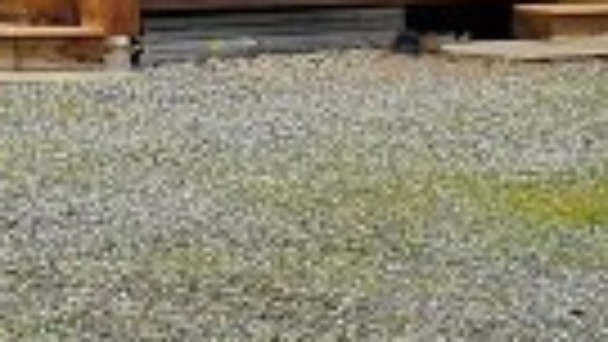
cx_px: -716
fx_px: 3064
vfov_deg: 6.1
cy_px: -468
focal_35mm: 190
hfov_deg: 10.2
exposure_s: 1/120
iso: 12
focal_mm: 6.3
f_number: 1.7
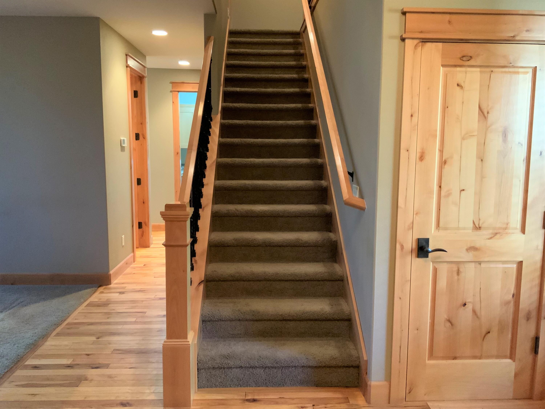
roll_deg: -1.1
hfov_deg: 61.7
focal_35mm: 29
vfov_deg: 48.2
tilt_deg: -7.5
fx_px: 457
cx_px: 272
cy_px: 204
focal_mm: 3
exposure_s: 1/30
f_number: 1.8
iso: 500
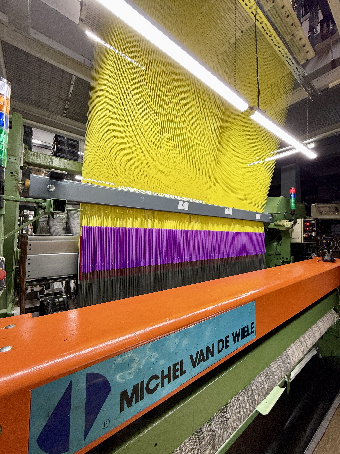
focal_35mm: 14
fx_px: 183
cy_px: 227
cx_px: 170
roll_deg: -1.2
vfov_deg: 102.1
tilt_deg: +3.3
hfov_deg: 85.7
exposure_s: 1/100
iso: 100
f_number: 2.2
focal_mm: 2.22
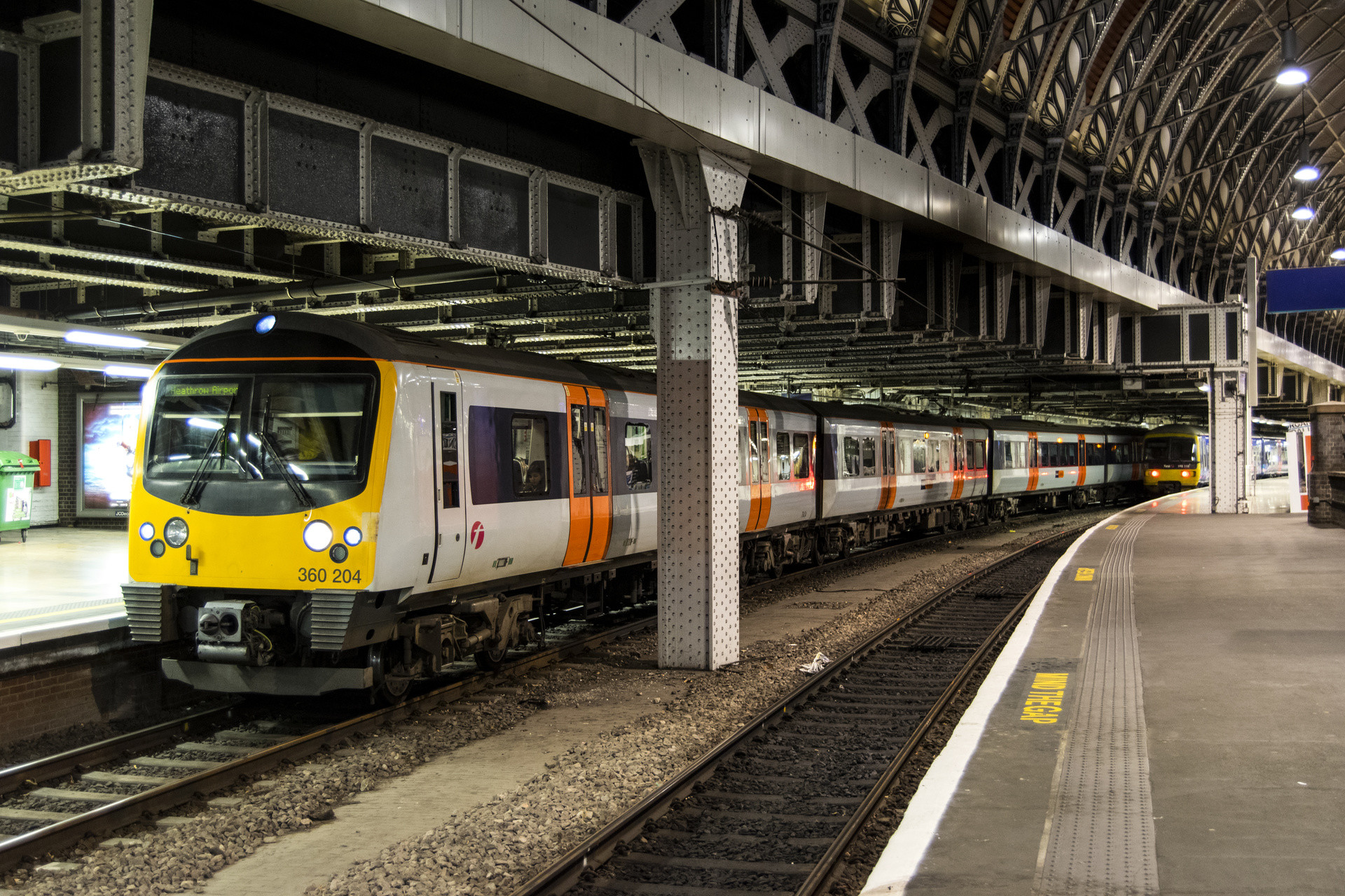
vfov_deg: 31.9
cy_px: 448
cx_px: 672
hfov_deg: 46.4
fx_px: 1569
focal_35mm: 42
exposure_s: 1/13
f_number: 4
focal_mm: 28
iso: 1250
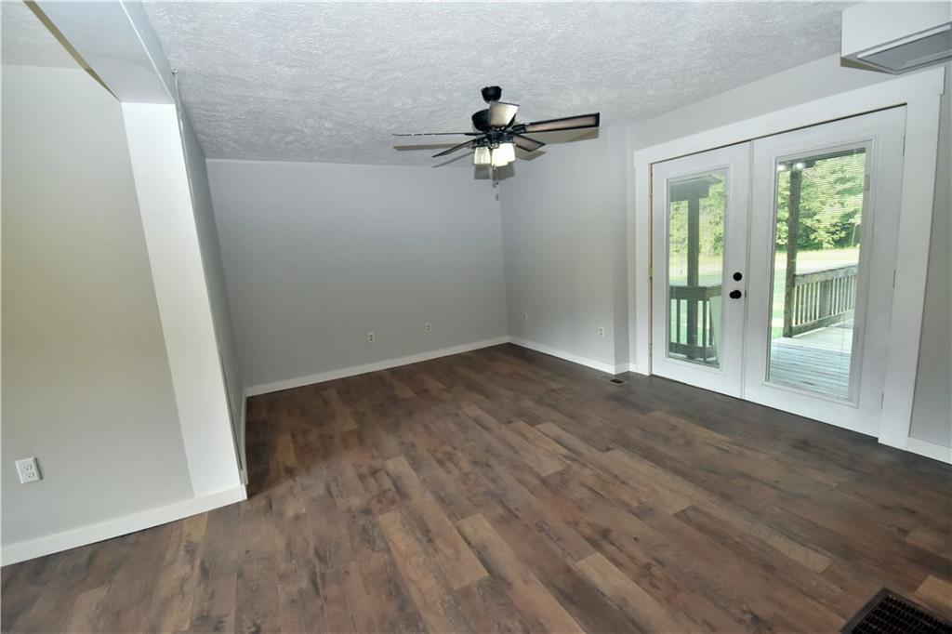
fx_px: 397
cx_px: 476
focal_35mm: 15
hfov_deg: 100.4
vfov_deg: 77.3
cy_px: 317
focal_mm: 10
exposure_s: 1/125
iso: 800
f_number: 5.6
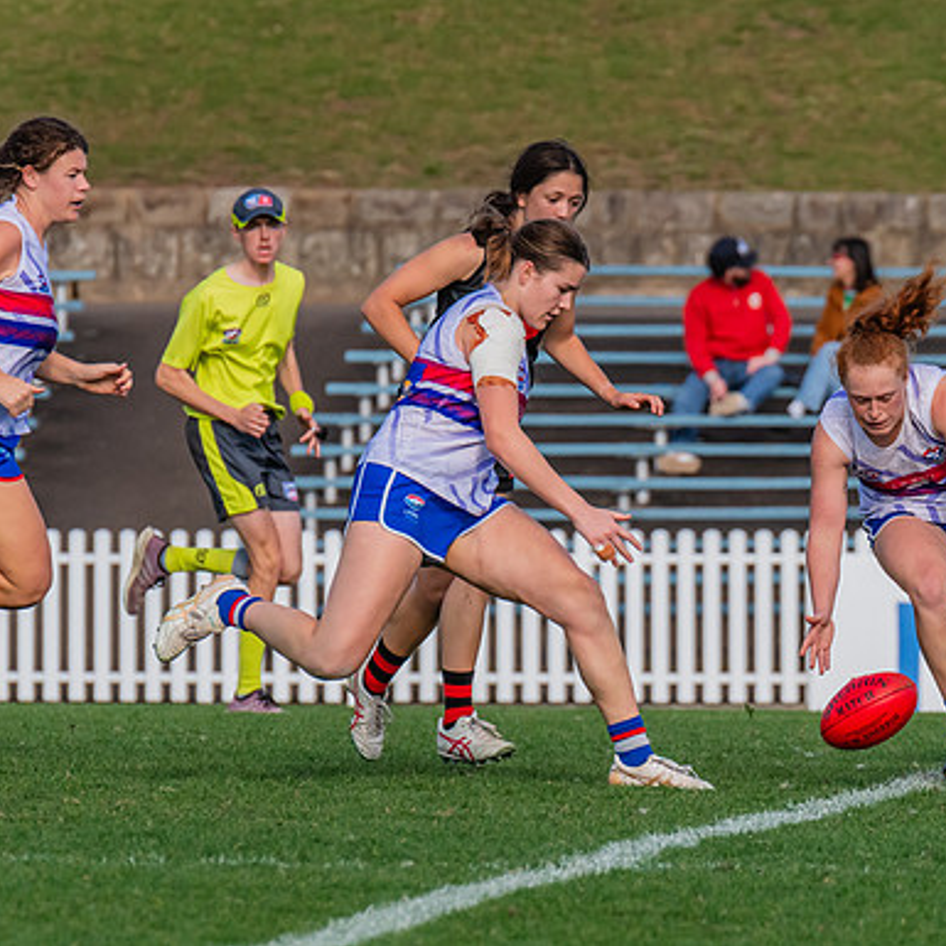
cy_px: 579
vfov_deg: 2.2
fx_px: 24704
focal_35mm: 799
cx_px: 968
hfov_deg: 2.2
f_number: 10
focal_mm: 420
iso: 800
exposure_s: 1/1250
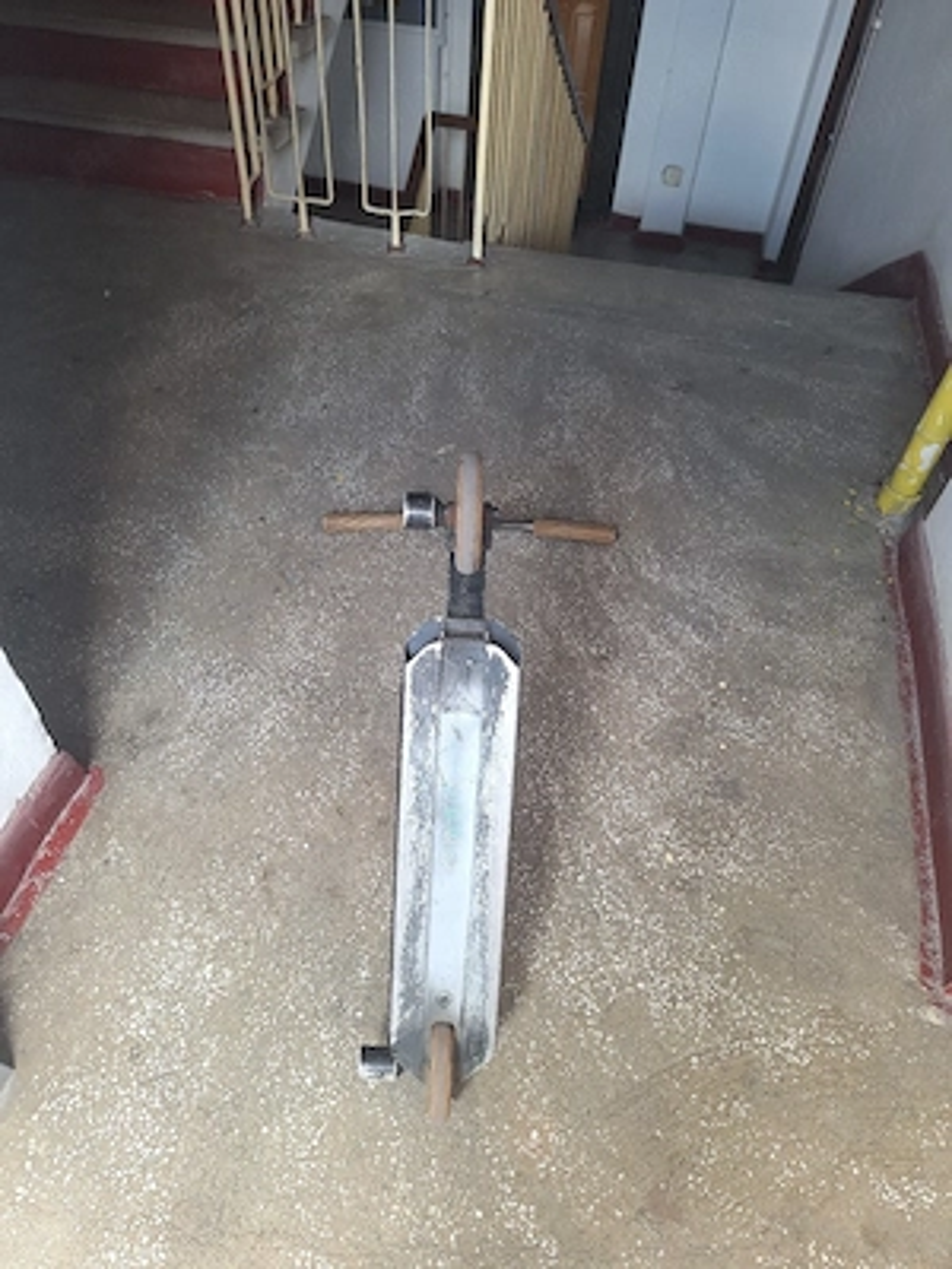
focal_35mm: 23
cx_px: 476
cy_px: 634
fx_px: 843
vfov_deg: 73.9
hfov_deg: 58.9
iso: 100
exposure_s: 1/50
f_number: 1.8
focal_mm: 5.54
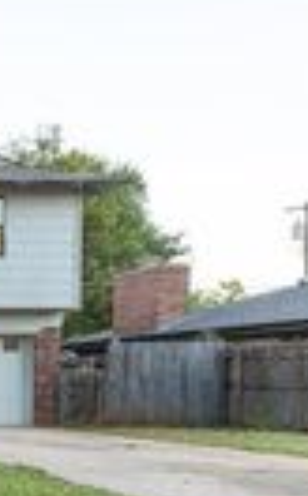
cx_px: -379
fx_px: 782
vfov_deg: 34.2
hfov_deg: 15.4
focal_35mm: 58
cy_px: 389
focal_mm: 10
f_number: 8
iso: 100
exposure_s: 1/8
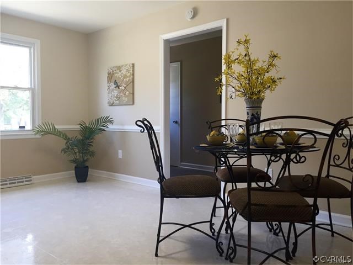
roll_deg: -1.2
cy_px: 132
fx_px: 296
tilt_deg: -1.6
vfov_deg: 48.2
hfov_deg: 61.7
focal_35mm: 29
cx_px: 176
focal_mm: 4.15
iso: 40
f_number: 2.2
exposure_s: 1/30
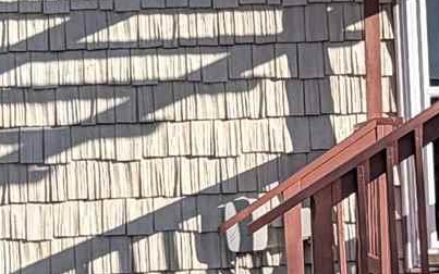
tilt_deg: +2.6
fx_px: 1352
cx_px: 305
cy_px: 120
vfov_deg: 11.6
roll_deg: +3.3
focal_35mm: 113
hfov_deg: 18.4
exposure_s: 1/770
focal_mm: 2.22
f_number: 2.2
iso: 25
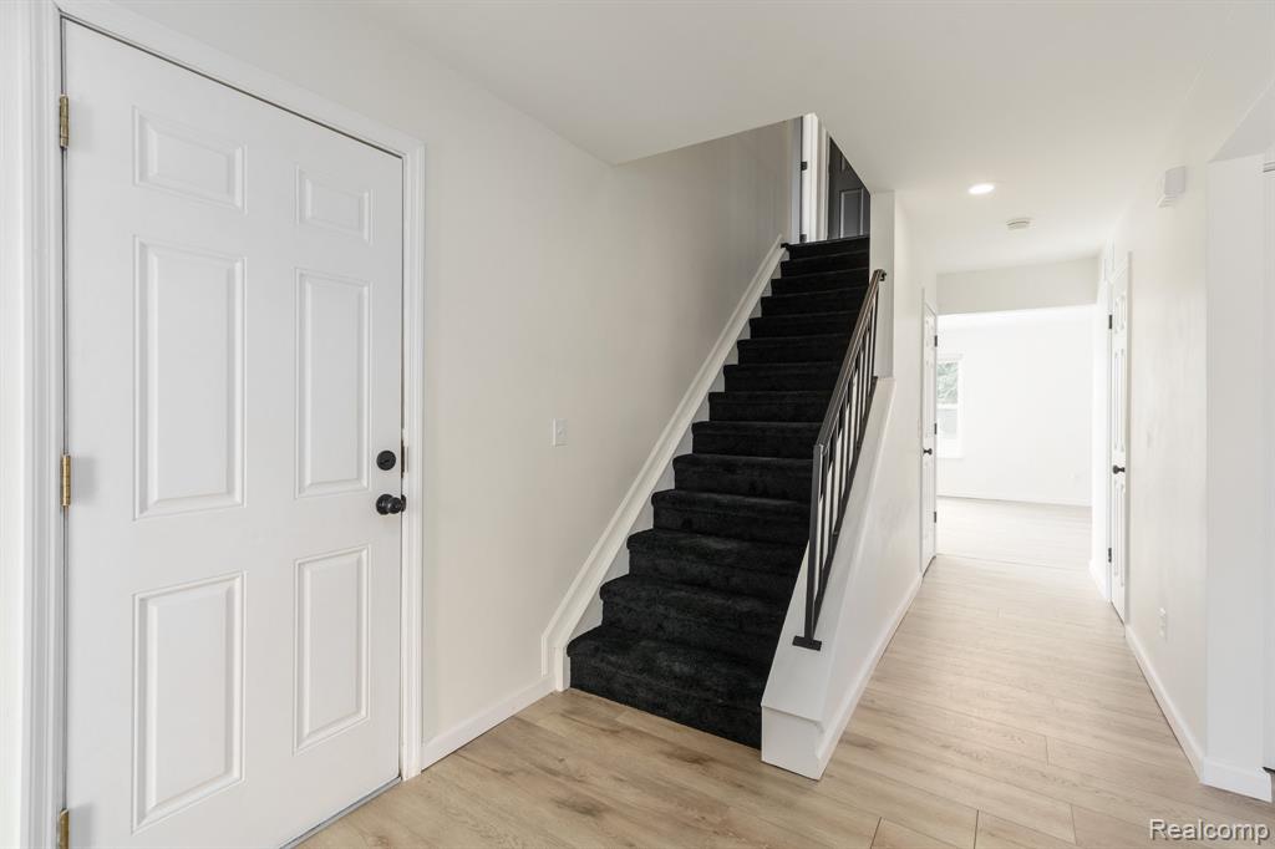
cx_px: 638
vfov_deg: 73.7
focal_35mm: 16
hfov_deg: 96.8
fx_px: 566
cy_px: 424
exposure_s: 1/250
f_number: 7.1
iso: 200
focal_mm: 16
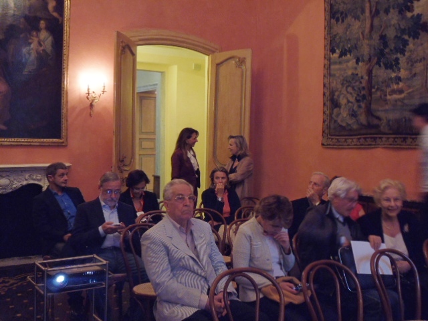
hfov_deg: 41.2
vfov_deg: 31.5
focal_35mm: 46
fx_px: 569
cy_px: 160
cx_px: 214
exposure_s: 1/8
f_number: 3.8
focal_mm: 8.1
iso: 400
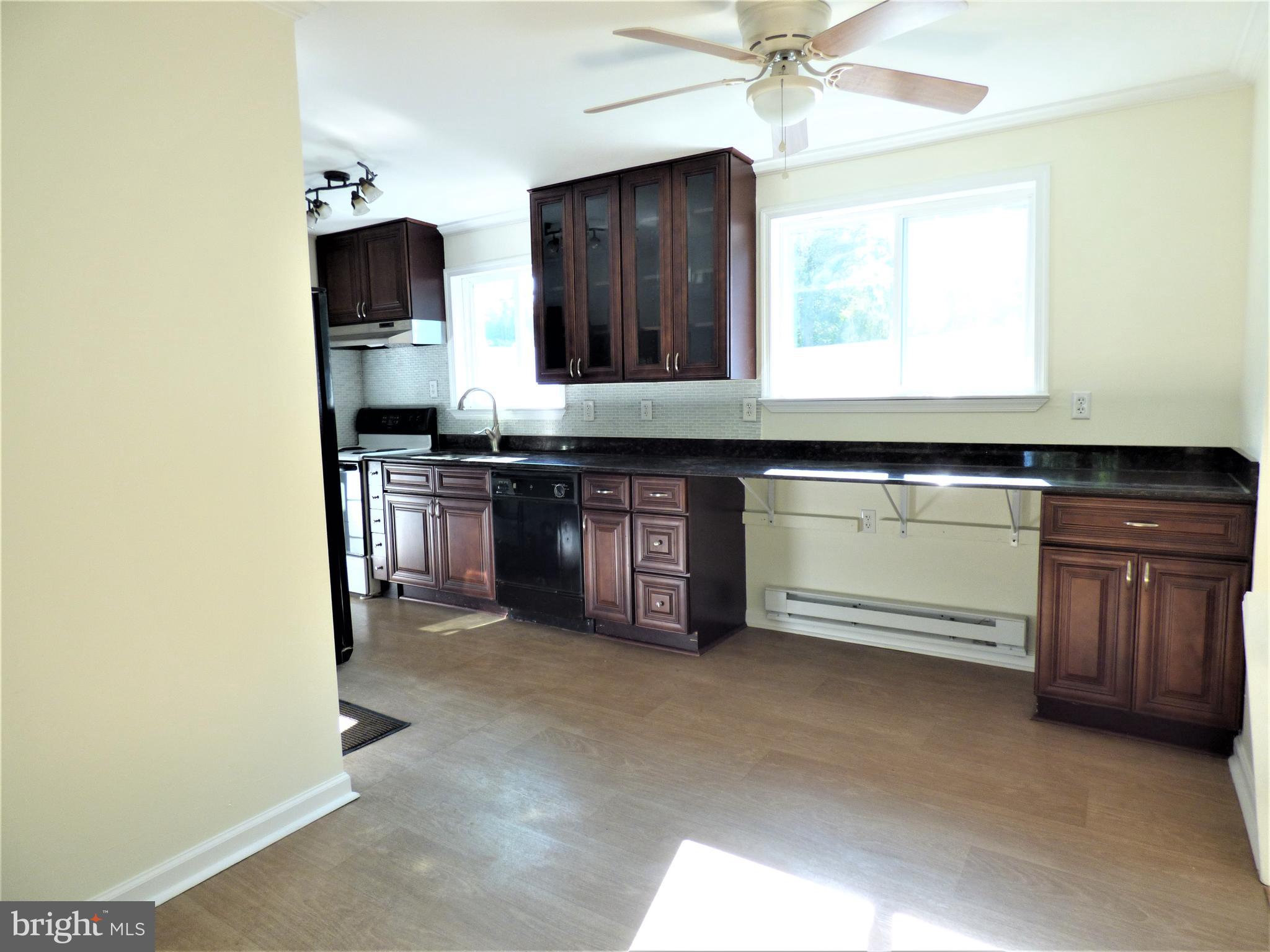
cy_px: 476
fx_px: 734
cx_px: 635
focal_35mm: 20
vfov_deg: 66.0
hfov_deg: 81.7
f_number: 2.8
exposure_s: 1/40
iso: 100
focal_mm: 3.58
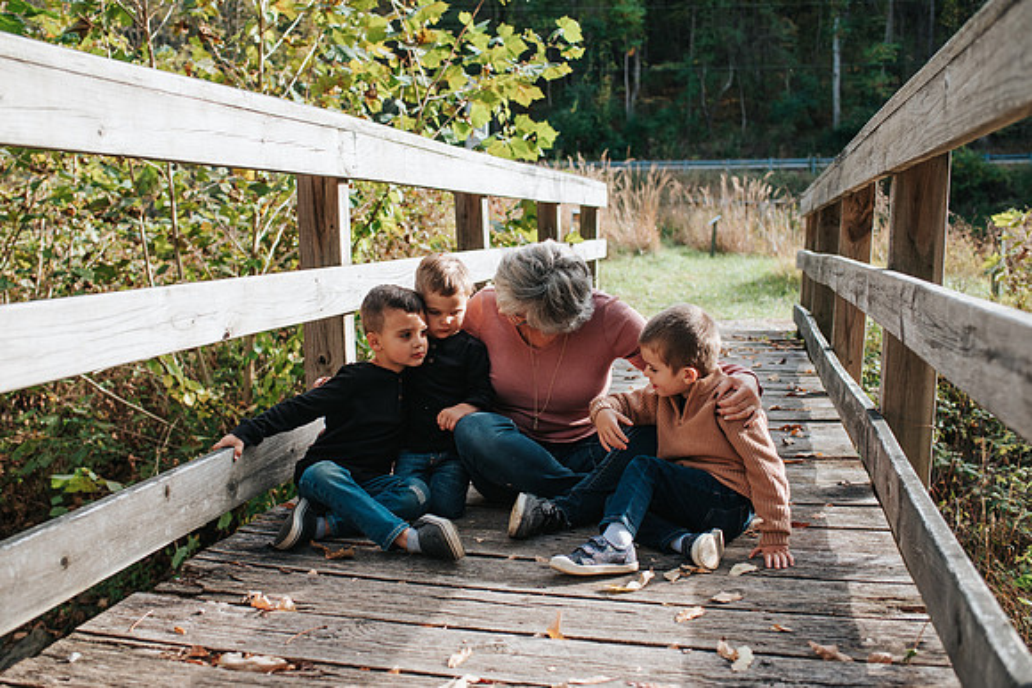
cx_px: 487
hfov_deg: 51.9
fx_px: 1059
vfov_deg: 36.0
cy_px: 344
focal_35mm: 37
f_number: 3.5
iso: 360
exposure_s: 1/800
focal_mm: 35
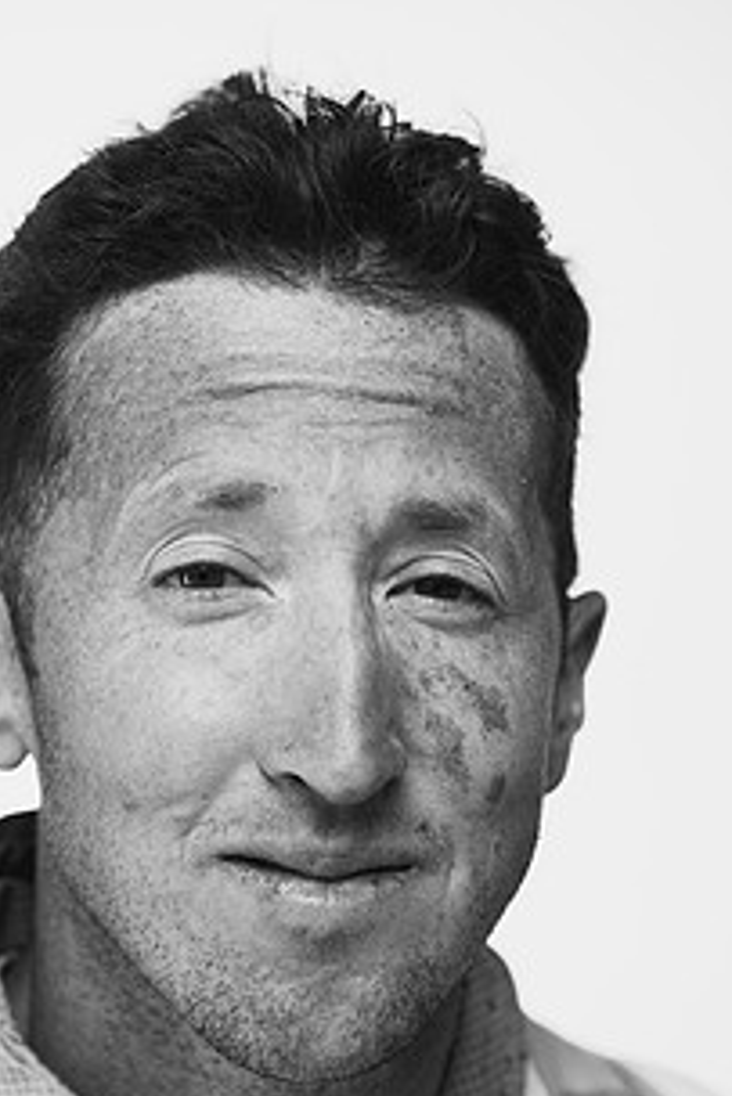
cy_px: 775
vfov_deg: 17.4
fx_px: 3564
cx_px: 270
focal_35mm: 117
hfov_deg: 11.7
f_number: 4
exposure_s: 1/250
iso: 100
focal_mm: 79
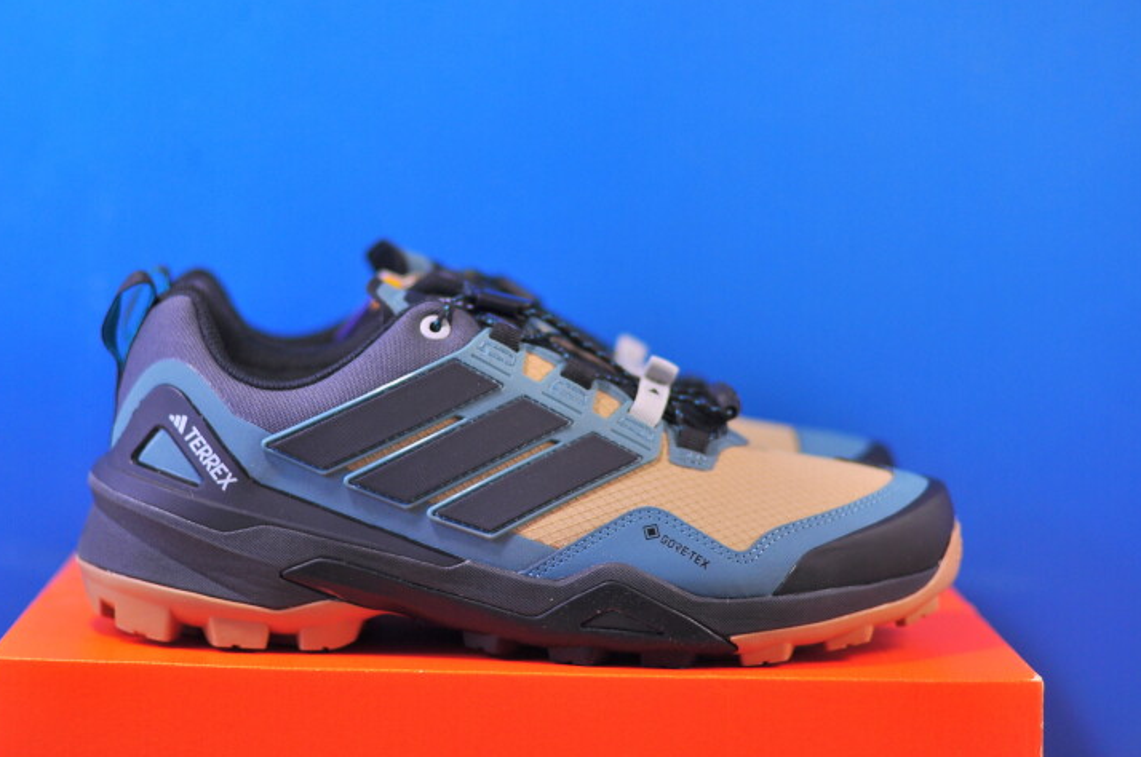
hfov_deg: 24.2
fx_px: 2659
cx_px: 516
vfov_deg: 16.2
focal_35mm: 84
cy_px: 339
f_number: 2
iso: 250
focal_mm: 50
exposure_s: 1/320
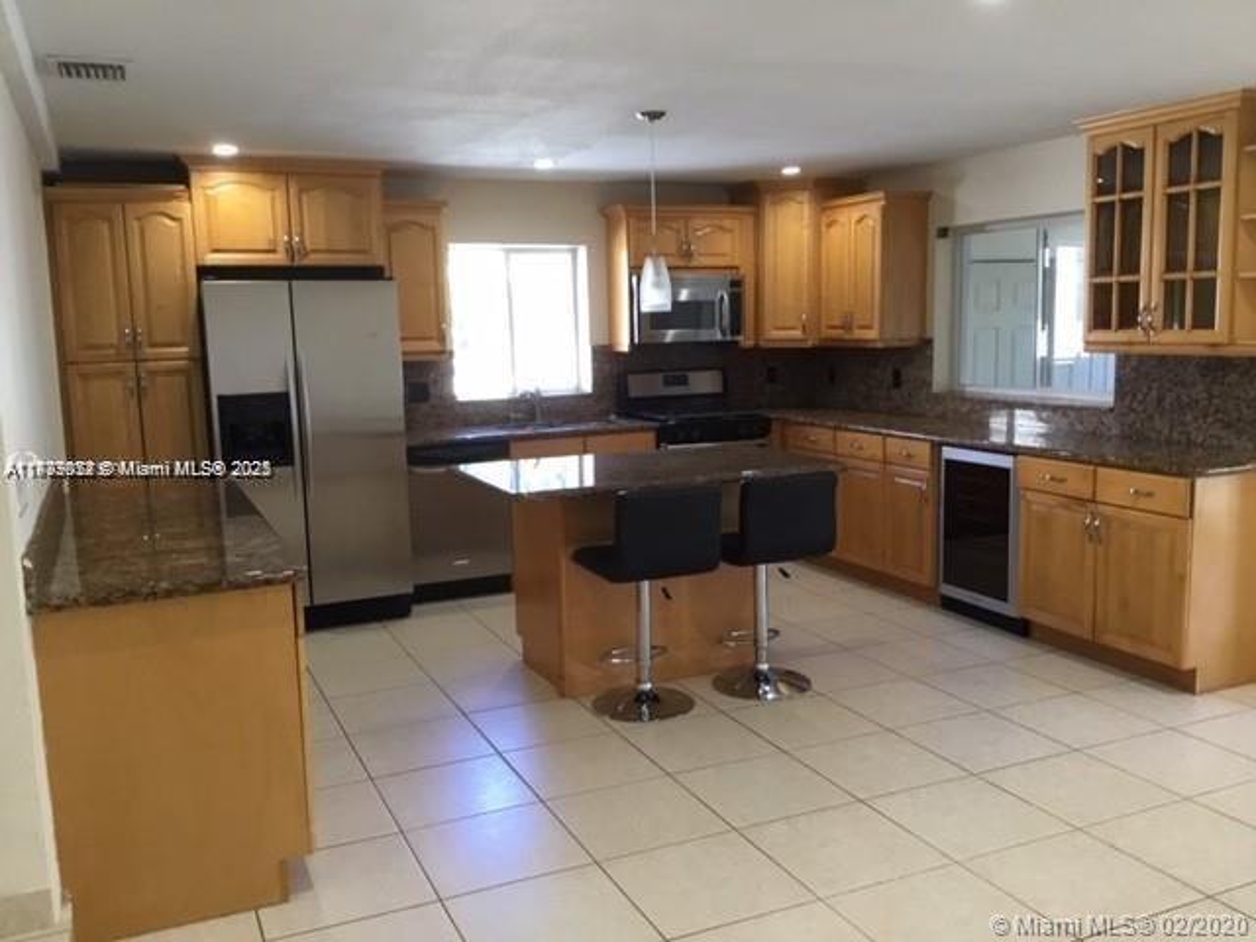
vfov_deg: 45.4
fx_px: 1125
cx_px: 628
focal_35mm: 31
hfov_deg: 58.4
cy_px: 471
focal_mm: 3.3
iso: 64
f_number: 2.4
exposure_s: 1/30
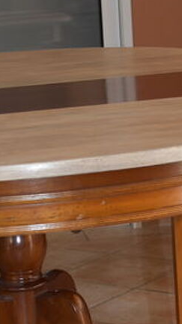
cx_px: 25
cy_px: 318
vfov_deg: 16.1
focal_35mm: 131
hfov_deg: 9.2
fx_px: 1124
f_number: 3.8
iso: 450
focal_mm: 24
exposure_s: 1/30
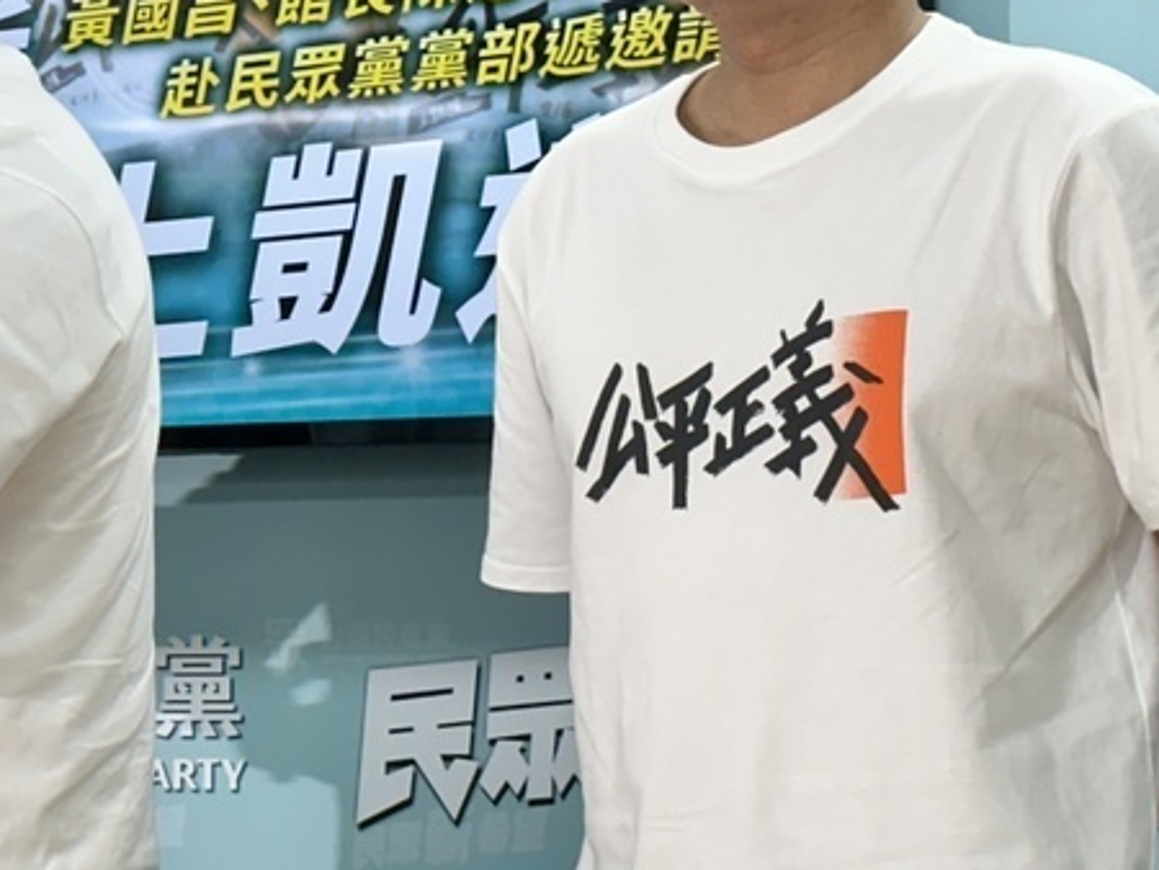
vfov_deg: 11.6
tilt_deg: +3.1
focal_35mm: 128
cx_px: 39
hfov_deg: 15.2
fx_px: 4288
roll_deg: -0.6
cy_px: 463
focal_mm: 6.86
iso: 100
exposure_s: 1/60
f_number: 1.78
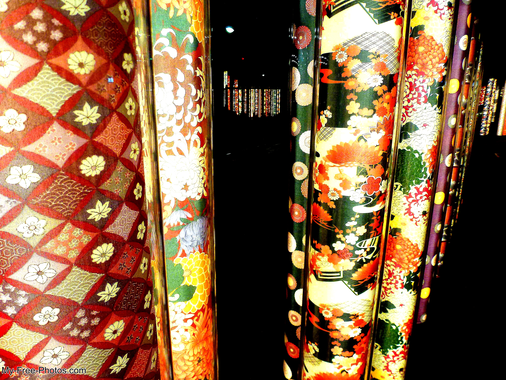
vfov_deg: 54.9
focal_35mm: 25
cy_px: 190
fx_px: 365
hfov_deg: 69.4
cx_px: 253
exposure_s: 1/50
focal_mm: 4.3
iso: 200
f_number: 3.3
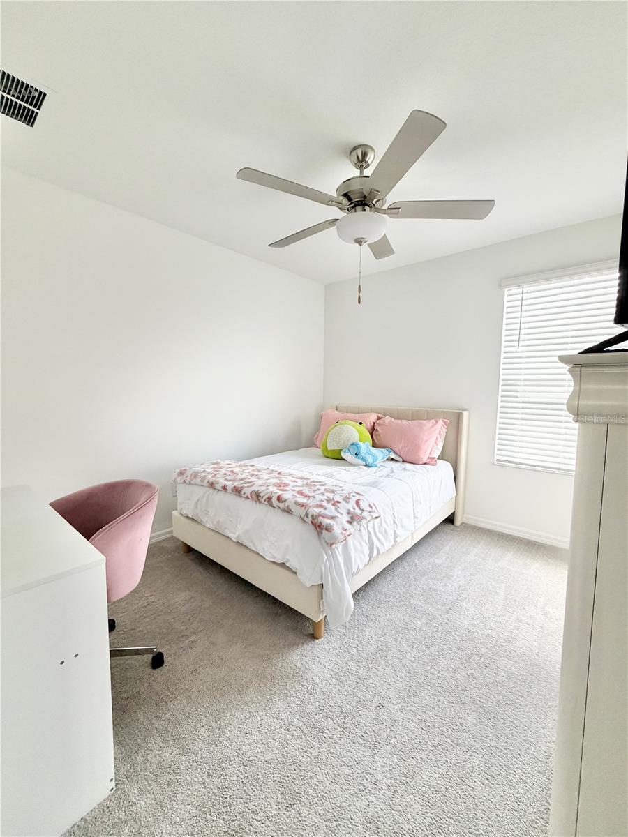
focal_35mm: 14
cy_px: 418
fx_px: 339
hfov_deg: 85.7
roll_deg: -0.8
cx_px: 314
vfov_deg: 102.1
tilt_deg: -5.7
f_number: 2.2
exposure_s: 1/121
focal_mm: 2.22
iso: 250
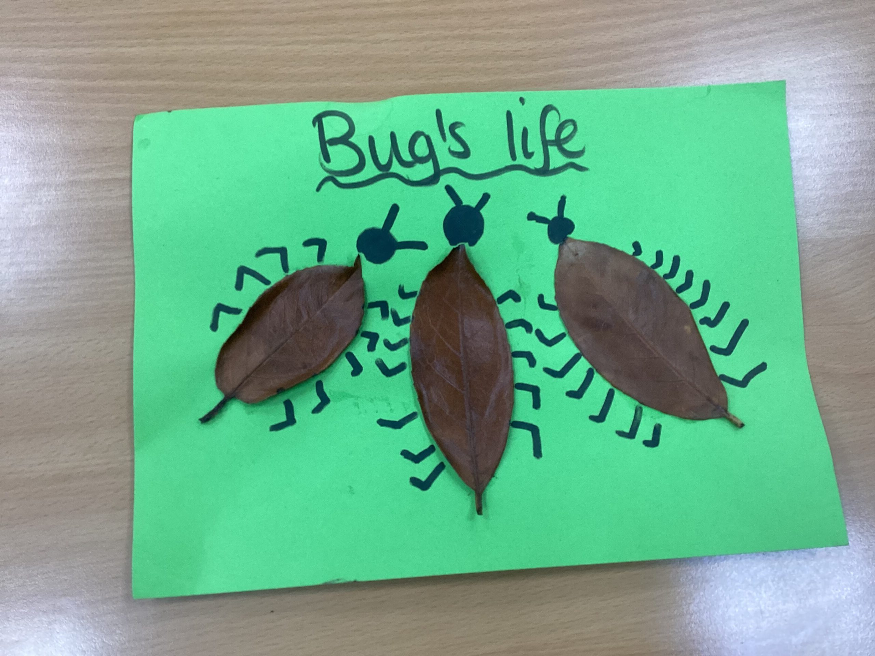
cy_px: 328
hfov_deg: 58.4
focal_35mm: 31
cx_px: 438
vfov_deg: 45.4
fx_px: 784
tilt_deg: -80.3
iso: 125
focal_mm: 3.3
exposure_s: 1/50
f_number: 2.4
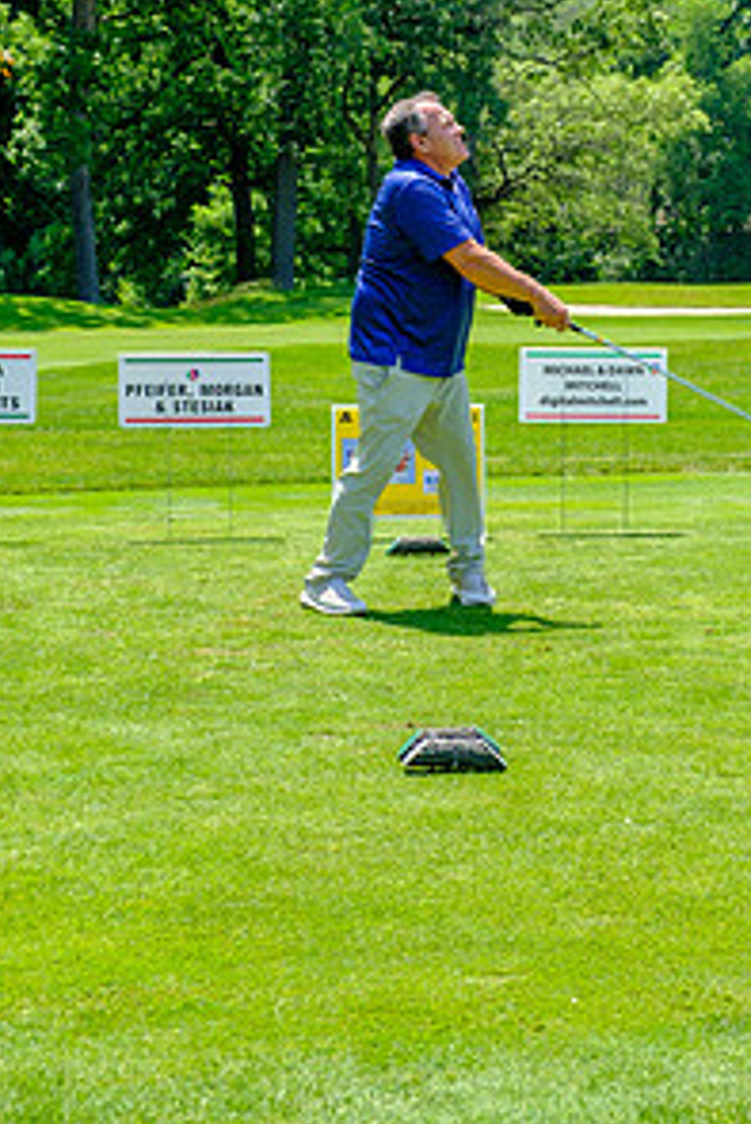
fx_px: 2906
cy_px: 286
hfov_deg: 14.7
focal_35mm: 93
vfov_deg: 21.7
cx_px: 515
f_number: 5.6
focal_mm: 40.7
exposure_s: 1/250
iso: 200
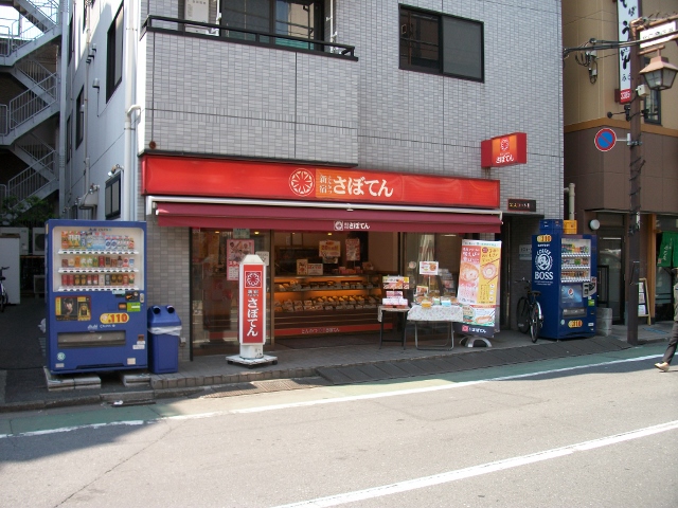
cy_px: 254
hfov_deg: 58.4
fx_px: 607
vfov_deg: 45.4
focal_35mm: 31
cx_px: 339
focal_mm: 5.7
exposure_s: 1/347
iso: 80
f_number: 2.9
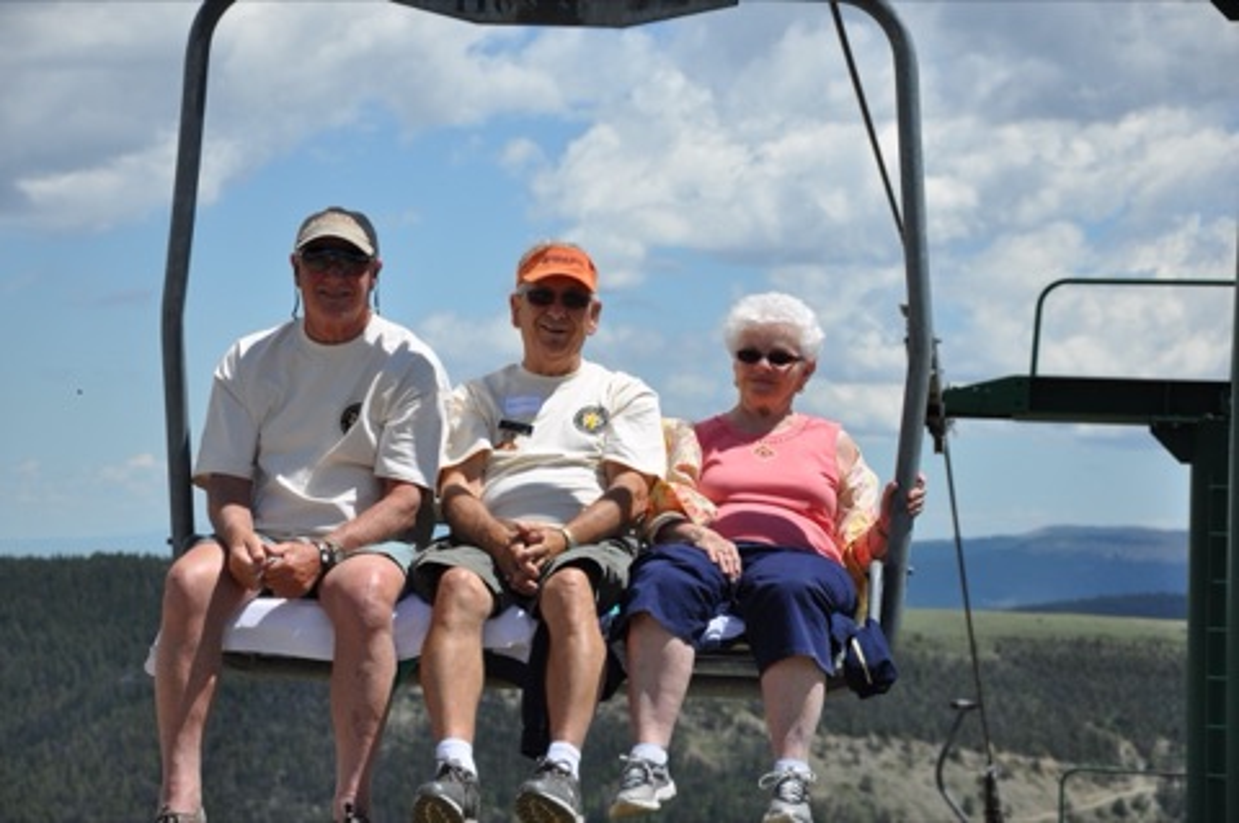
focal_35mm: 128
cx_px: 620
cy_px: 412
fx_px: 4384
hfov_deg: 16.1
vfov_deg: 10.7
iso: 200
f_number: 8
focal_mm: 85
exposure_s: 1/1000
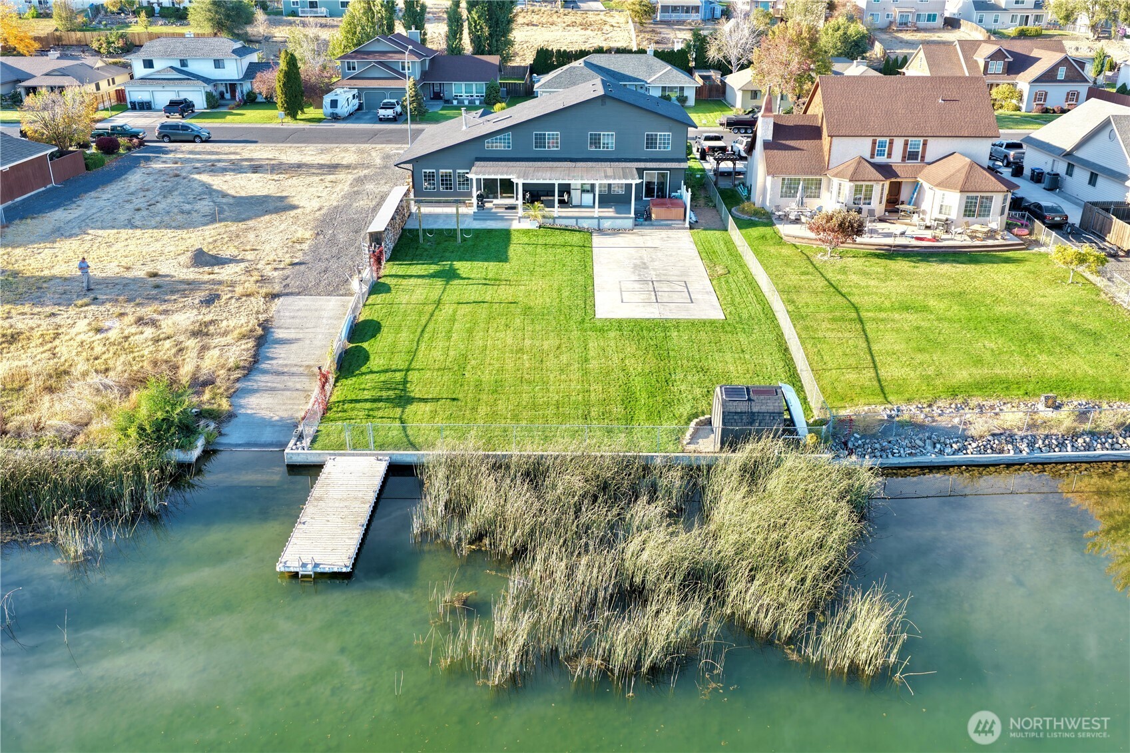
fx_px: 879
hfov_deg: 65.5
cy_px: 376
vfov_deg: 46.4
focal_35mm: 28
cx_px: 565
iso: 160
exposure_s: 1/240
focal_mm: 14.45
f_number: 2.8
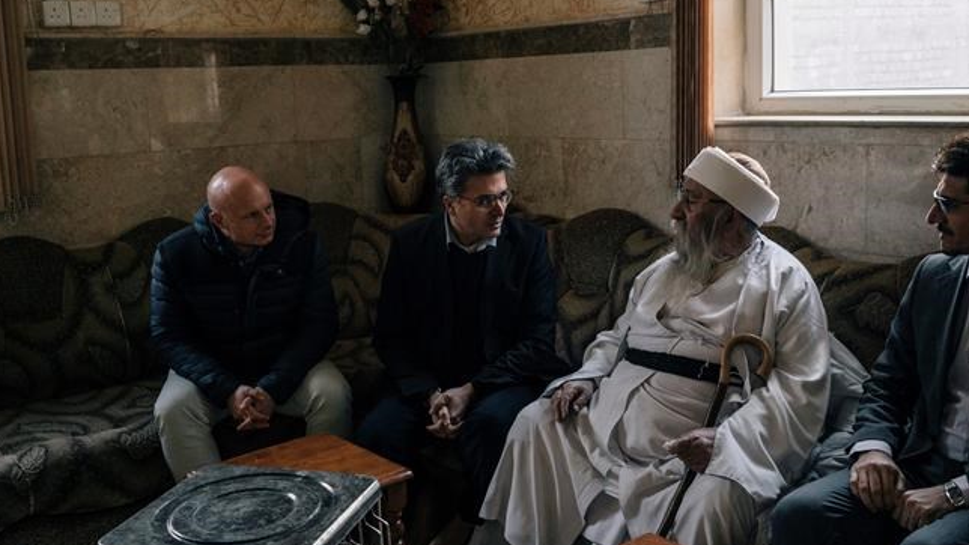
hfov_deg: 54.0
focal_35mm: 37
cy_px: 244
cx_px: 481
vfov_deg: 32.0
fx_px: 951
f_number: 5.6
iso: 2000
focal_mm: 35
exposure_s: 1/200
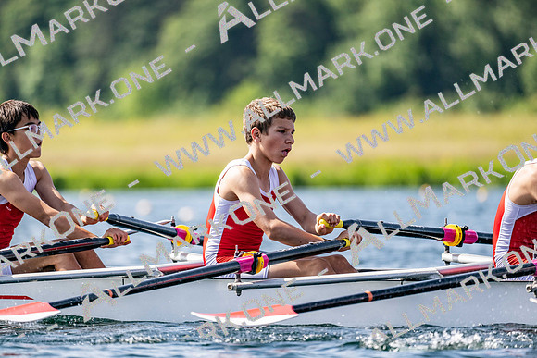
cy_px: 179
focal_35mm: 400
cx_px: 268
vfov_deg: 3.4
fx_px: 5968
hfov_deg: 5.2
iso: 360
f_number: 4.5
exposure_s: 1/2500
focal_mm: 400
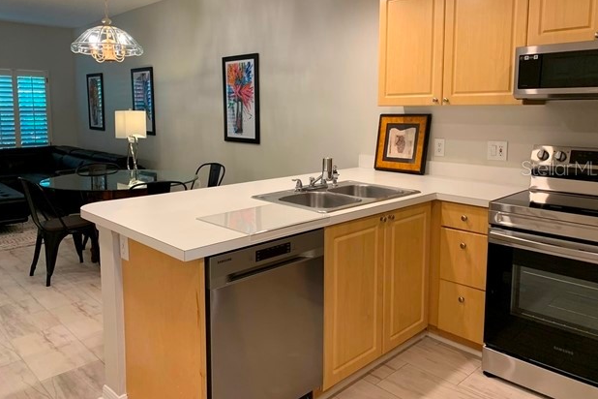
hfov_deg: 65.5
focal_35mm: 28
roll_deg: -0.1
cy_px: 168
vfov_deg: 46.2
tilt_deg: -7.3
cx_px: 303
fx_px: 465
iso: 100
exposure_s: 1/60
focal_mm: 4.25
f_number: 1.8
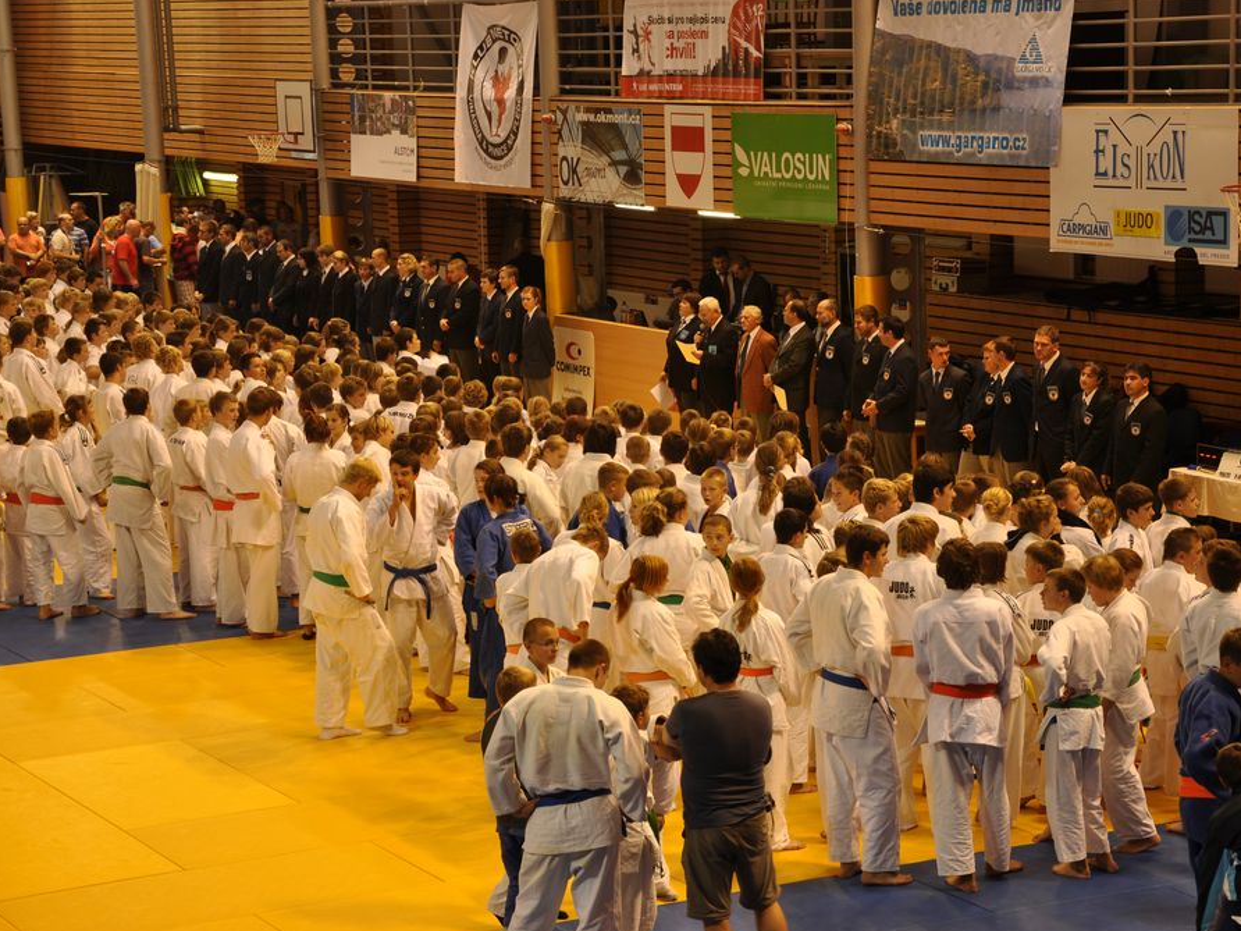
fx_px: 3083
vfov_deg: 17.2
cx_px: 684
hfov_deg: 22.7
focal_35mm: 86
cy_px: 468
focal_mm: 52
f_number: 5
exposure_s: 1/25
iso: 200
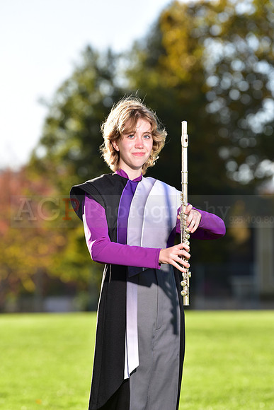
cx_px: 137
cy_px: 205
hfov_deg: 6.9
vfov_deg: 10.3
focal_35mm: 200
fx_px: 2282
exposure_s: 1/250
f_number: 5
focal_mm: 200
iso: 80
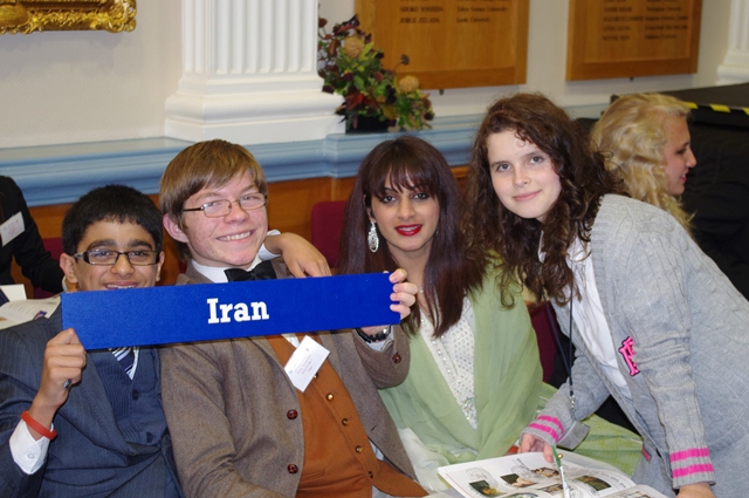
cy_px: 249
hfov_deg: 31.5
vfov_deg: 21.2
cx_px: 374
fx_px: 1330
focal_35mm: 64
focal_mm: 42.5
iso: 800
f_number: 4.5
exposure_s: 1/30
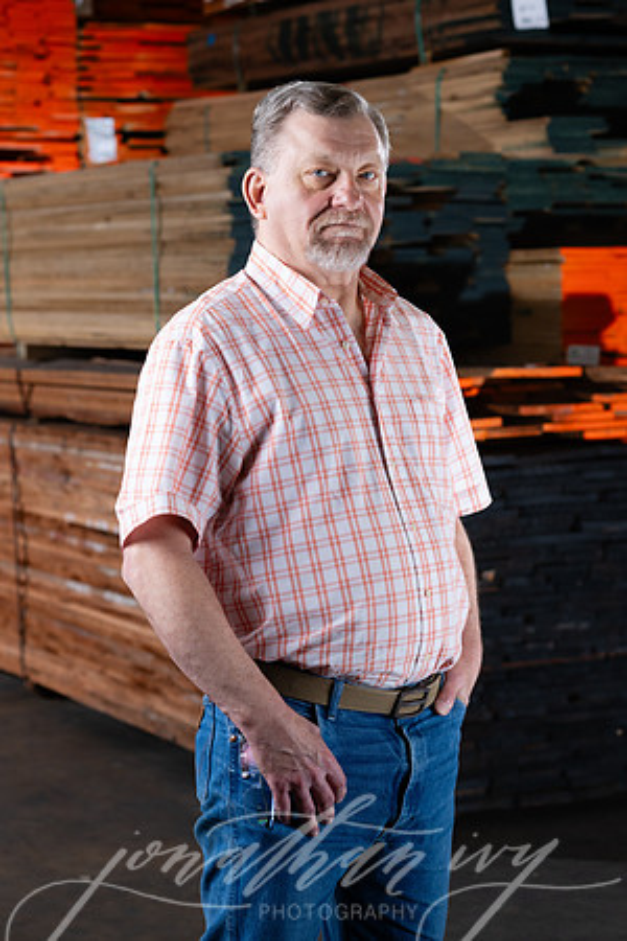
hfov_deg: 16.1
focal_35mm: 85
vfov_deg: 23.9
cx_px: 314
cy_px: 470
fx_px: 2220
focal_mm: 85
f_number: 5.6
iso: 400
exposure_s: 1/60
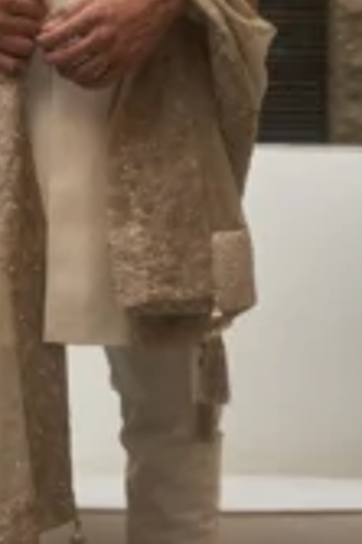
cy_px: -13
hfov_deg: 6.9
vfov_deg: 10.3
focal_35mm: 198
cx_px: 29
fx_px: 2992
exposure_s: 1/100
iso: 100
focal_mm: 55
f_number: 2.5
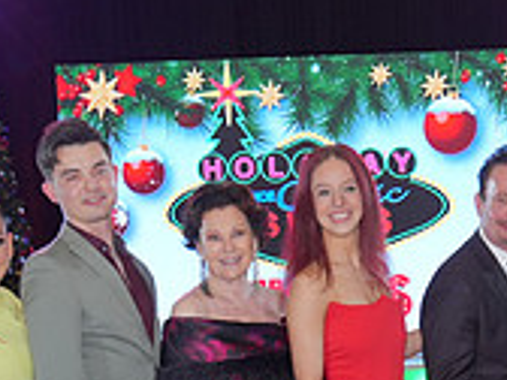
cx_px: 353
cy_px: 502
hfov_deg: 19.0
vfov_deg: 13.8
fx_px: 1509
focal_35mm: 103
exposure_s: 1/200
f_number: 5.6
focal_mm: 31
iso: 640
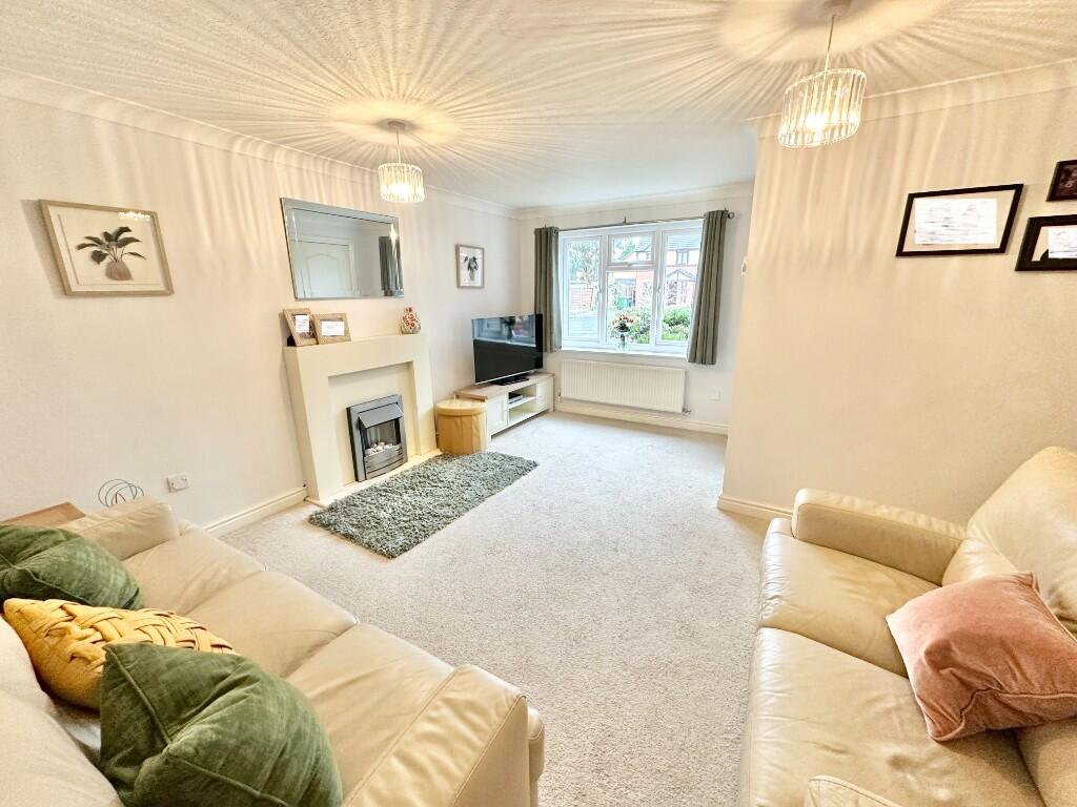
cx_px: 538
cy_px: 404
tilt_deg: -13.8
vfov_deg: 85.7
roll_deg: +0.4
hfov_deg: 102.1
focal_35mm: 14
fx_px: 436
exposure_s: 1/100
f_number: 2.2
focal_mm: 2.22
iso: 320
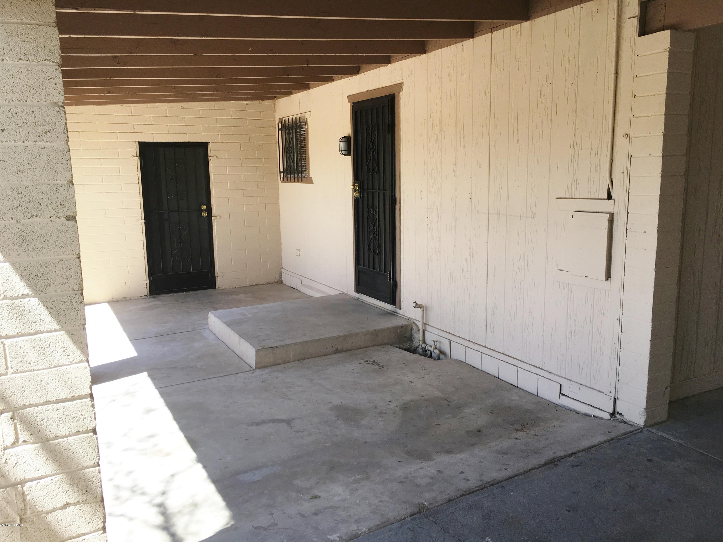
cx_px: 362
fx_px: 606
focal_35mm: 29
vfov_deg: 48.2
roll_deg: -0.2
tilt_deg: -8.8
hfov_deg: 61.7
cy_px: 271
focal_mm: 4.15
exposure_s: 1/269
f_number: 2.2
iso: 25
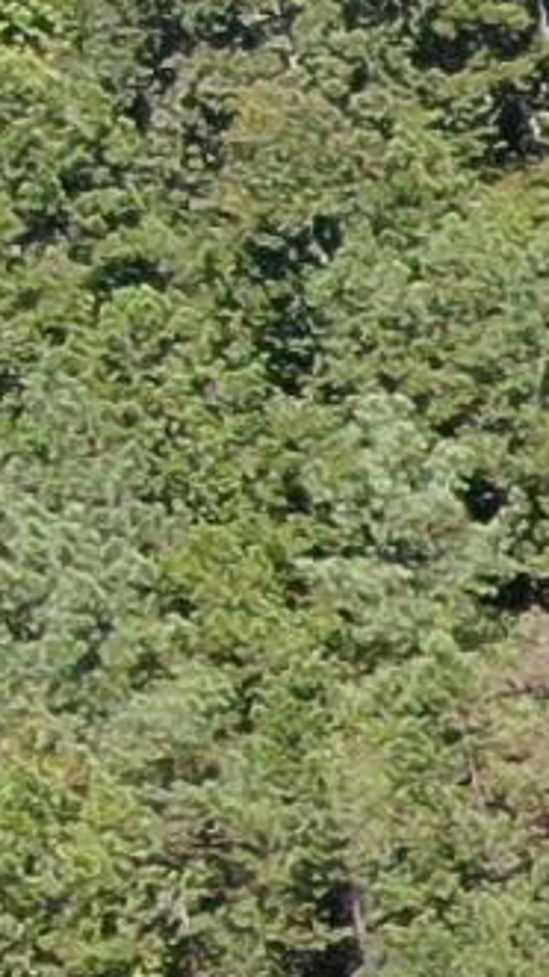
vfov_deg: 8.8
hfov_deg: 4.2
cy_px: 1529
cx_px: 3182
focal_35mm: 237
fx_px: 6138
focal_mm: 4.39
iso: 100
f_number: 2.8
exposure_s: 1/640
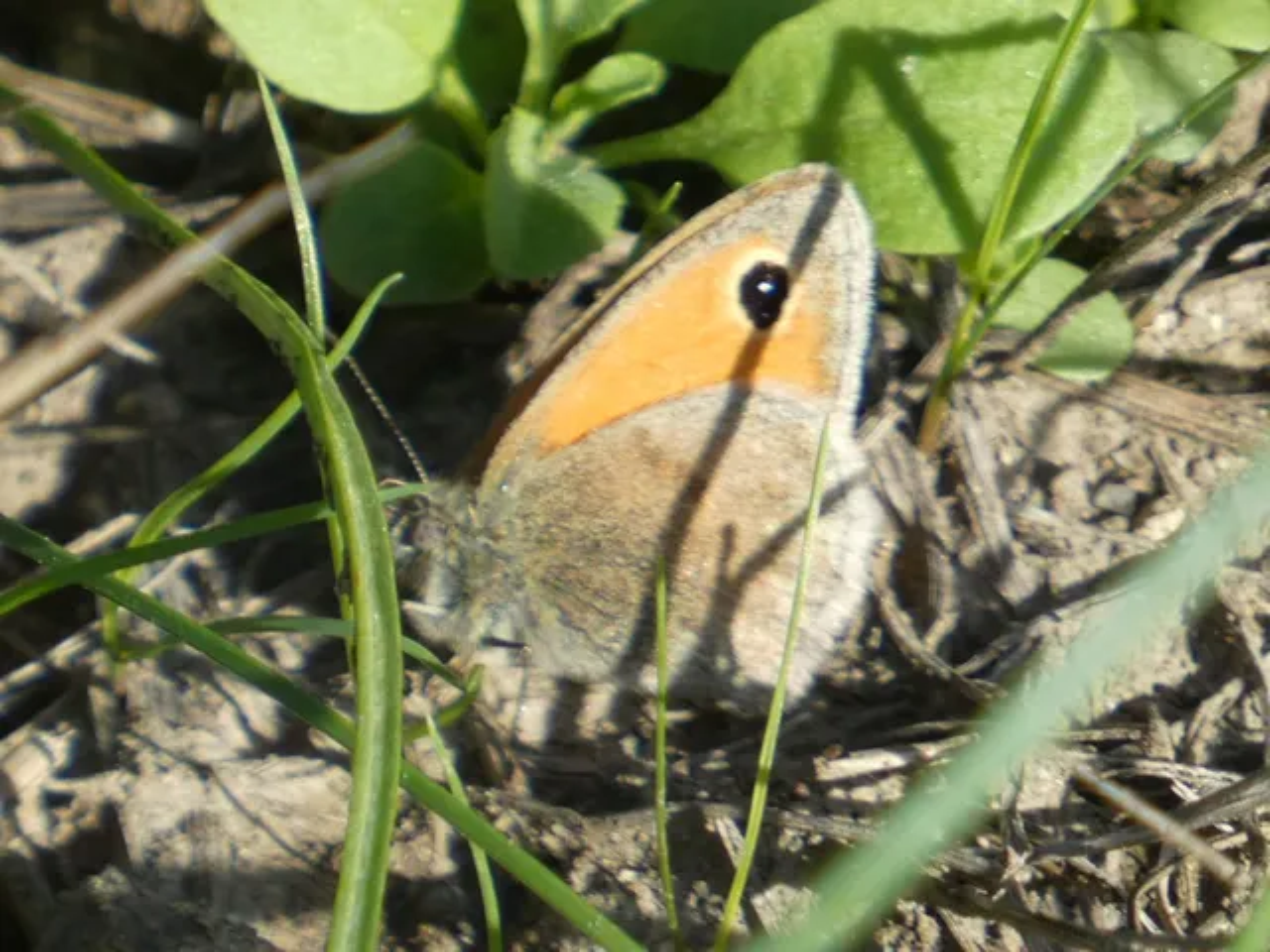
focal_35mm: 885
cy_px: 476
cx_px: 635
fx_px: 32469
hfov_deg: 2.2
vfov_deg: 1.7
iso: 80
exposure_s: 1/125
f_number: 5.6
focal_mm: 158.6
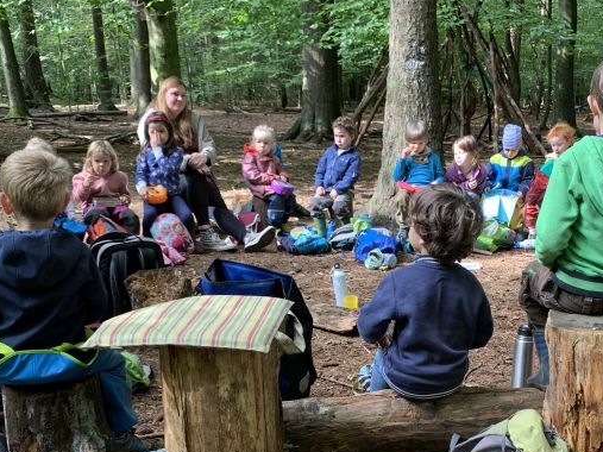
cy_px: 350
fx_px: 714
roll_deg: -2.4
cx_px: 377
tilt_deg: -18.6
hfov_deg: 45.4
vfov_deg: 34.2
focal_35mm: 41
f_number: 1.8
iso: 100
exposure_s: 1/60
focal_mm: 4.25
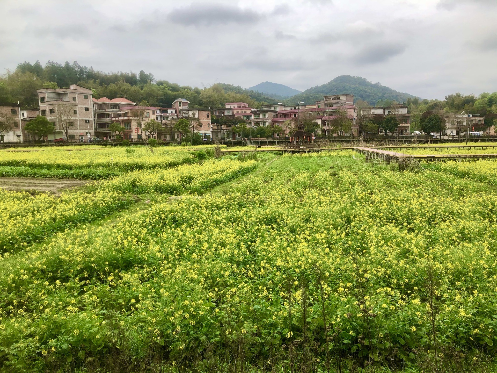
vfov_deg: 49.7
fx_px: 402
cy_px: 186
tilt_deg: -5.6
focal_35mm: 28
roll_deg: +1.9
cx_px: 248
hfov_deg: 63.4
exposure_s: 1/539
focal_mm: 4
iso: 20
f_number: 1.8
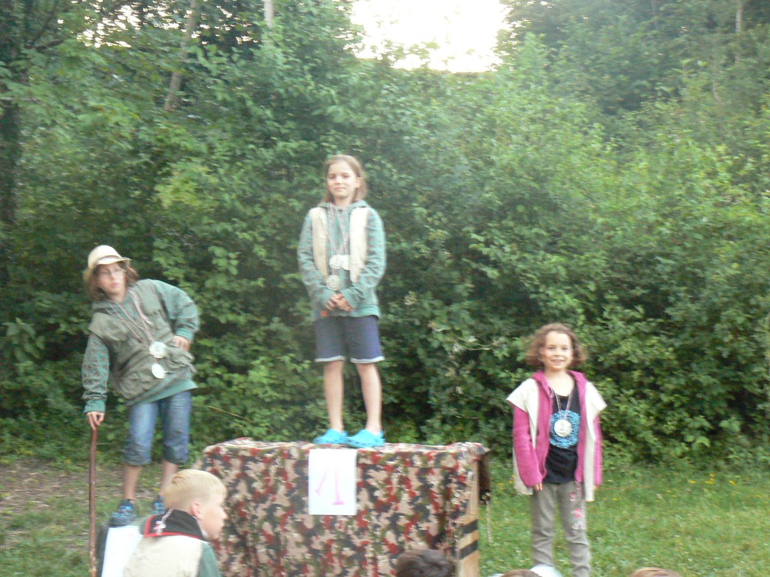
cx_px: 385
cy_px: 288
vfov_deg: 21.0
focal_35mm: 70
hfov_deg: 27.8
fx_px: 1557
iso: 400
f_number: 7.1
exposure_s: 1/8
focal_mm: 11.6
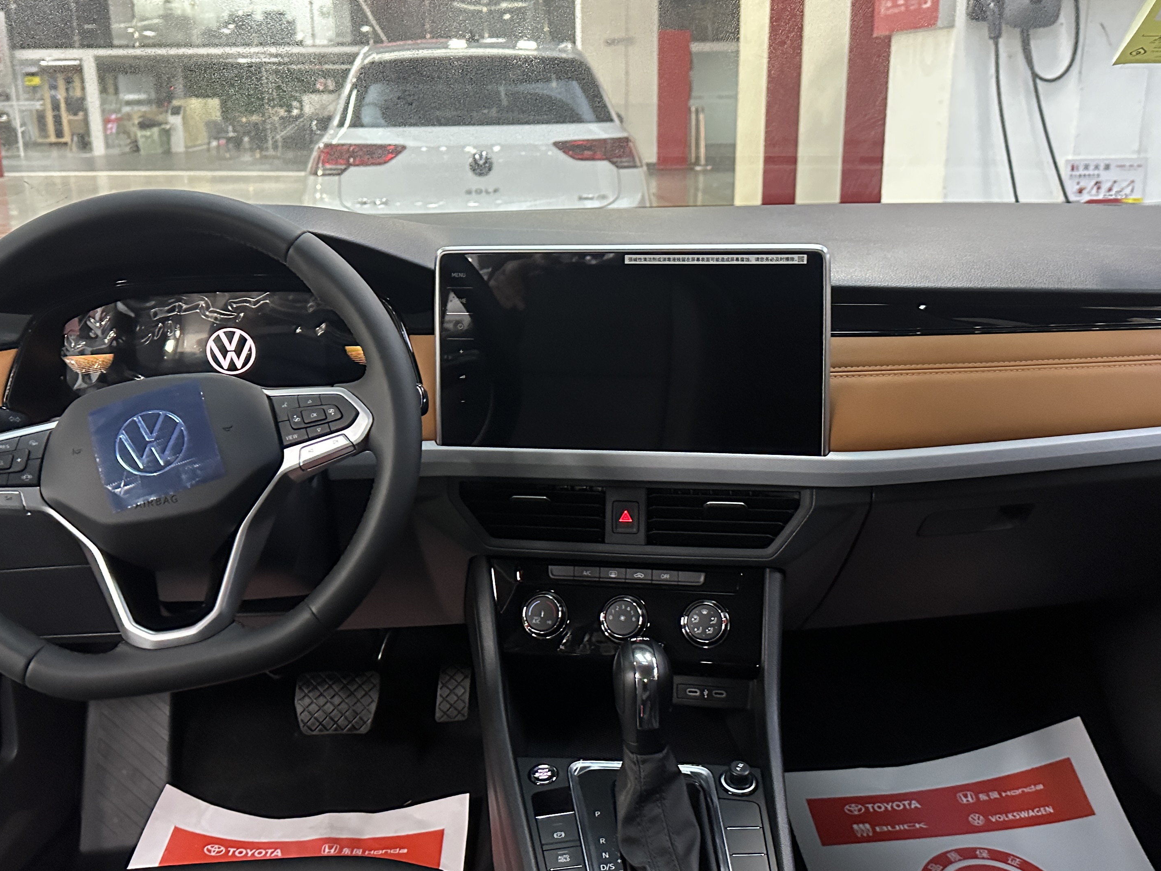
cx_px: 583
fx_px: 1140
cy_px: 428
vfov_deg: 41.8
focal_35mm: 34
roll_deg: +1.6
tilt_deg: -15.1
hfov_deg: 54.0
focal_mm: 6.86
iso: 800
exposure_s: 1/60
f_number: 1.78
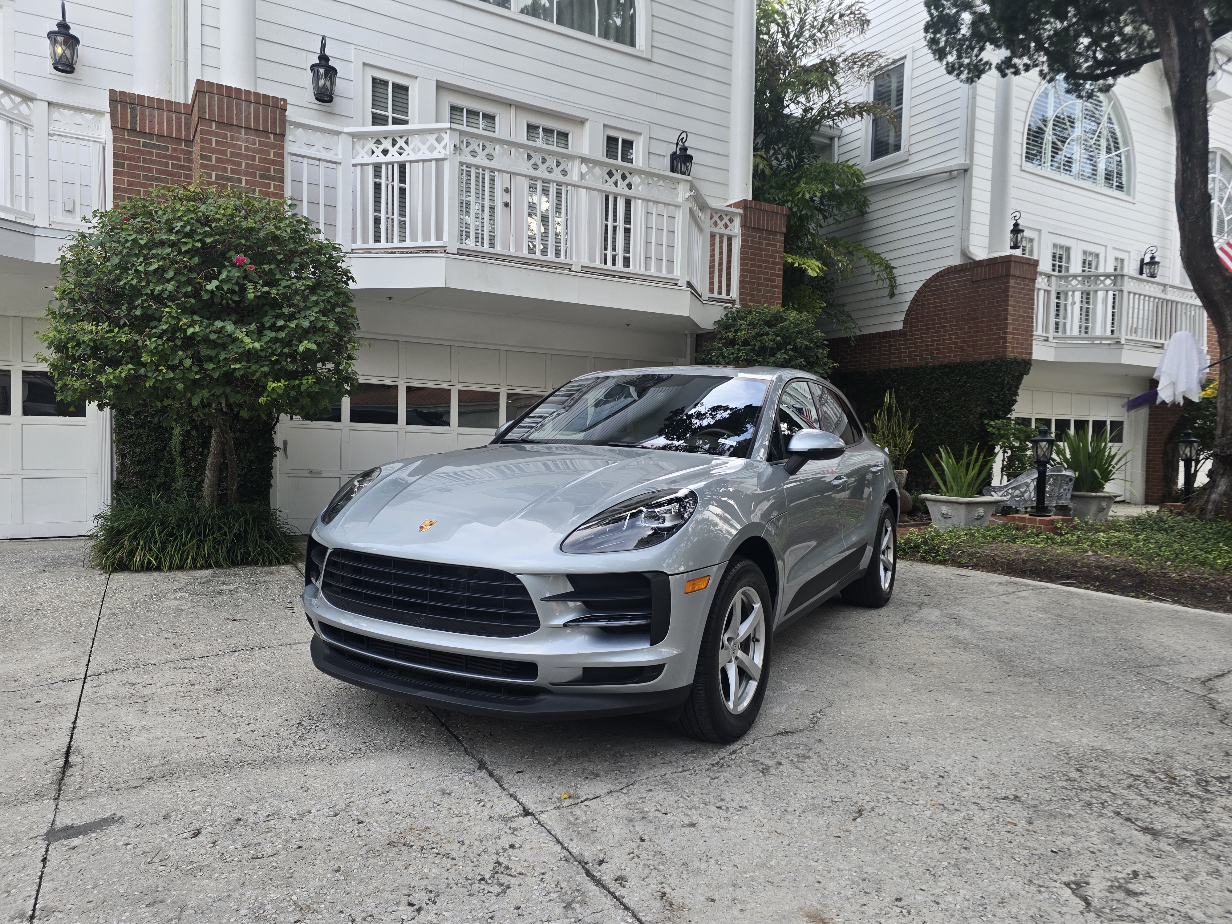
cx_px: 616
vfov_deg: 58.9
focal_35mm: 23
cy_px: 462
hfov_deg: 73.9
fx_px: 819
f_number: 1.7
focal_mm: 6.3
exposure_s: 1/180
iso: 20
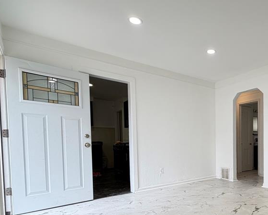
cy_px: 152
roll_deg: +1.0
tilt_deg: -3.1
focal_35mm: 25
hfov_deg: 61.8
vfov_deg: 55.0
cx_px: 219
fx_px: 198
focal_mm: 2.22
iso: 200
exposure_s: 1/120
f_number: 2.2
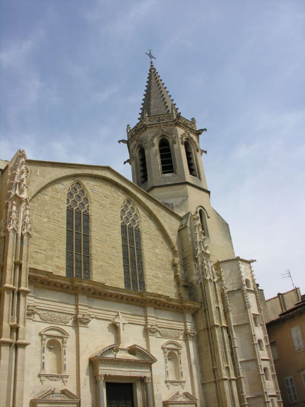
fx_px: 411
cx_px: 152
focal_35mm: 35
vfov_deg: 52.6
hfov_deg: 40.7
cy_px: 204
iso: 50
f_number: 6.3
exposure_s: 1/289
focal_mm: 8.9
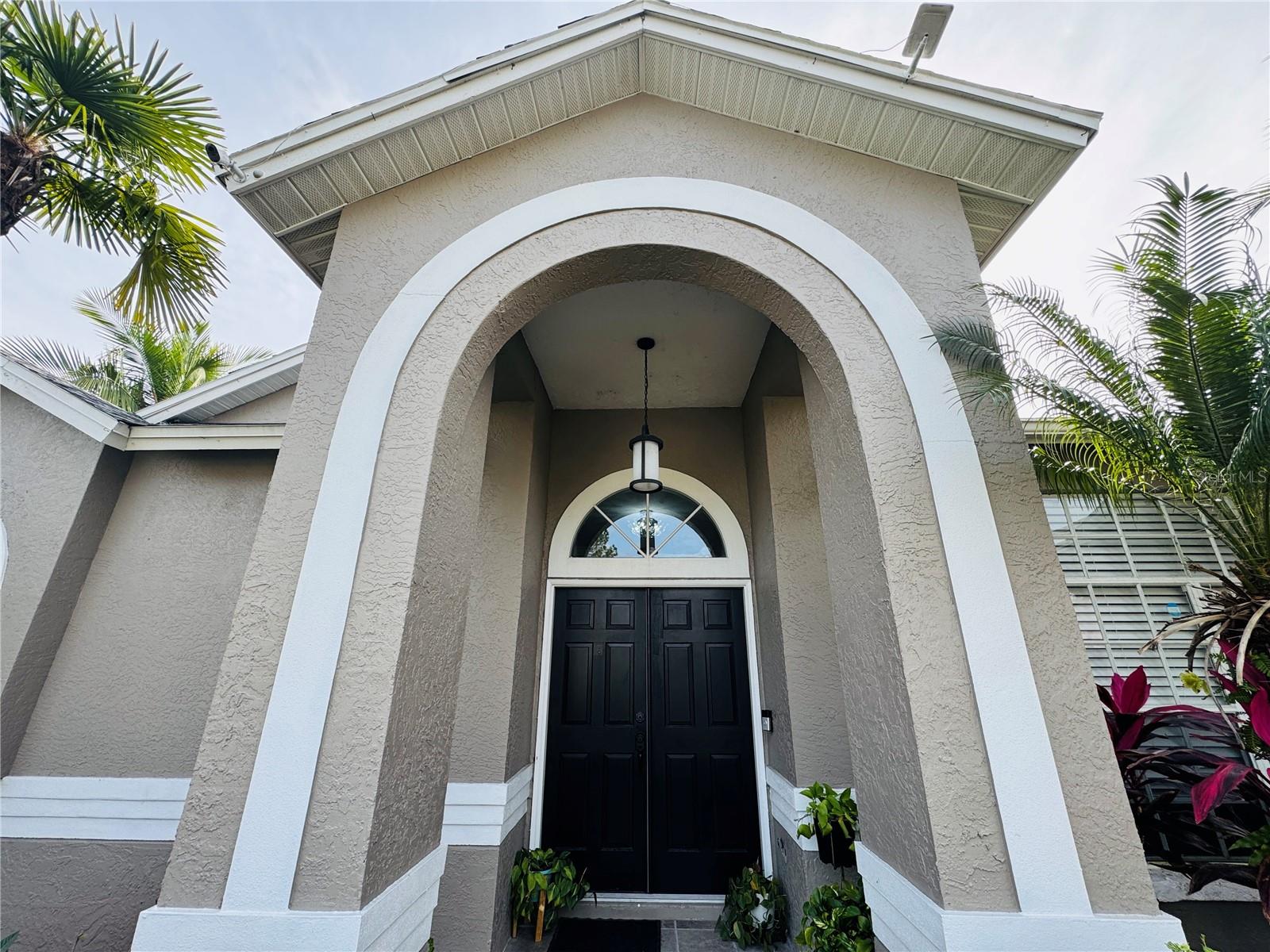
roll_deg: -1.0
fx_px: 514
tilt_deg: +21.1
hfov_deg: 102.1
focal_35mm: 14
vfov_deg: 85.7
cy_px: 476
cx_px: 635
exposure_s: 1/294
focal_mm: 2.22
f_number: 2.2
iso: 40
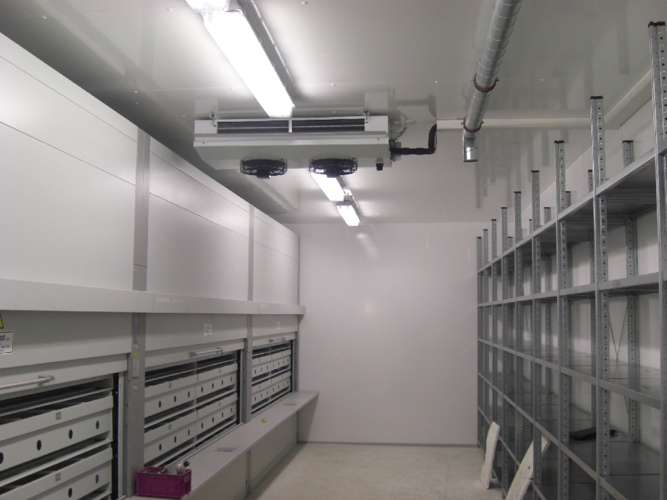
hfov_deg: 47.9
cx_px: 333
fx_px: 751
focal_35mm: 39
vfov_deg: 36.8
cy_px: 247
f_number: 2.8
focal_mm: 7.9
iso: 200
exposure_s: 1/80
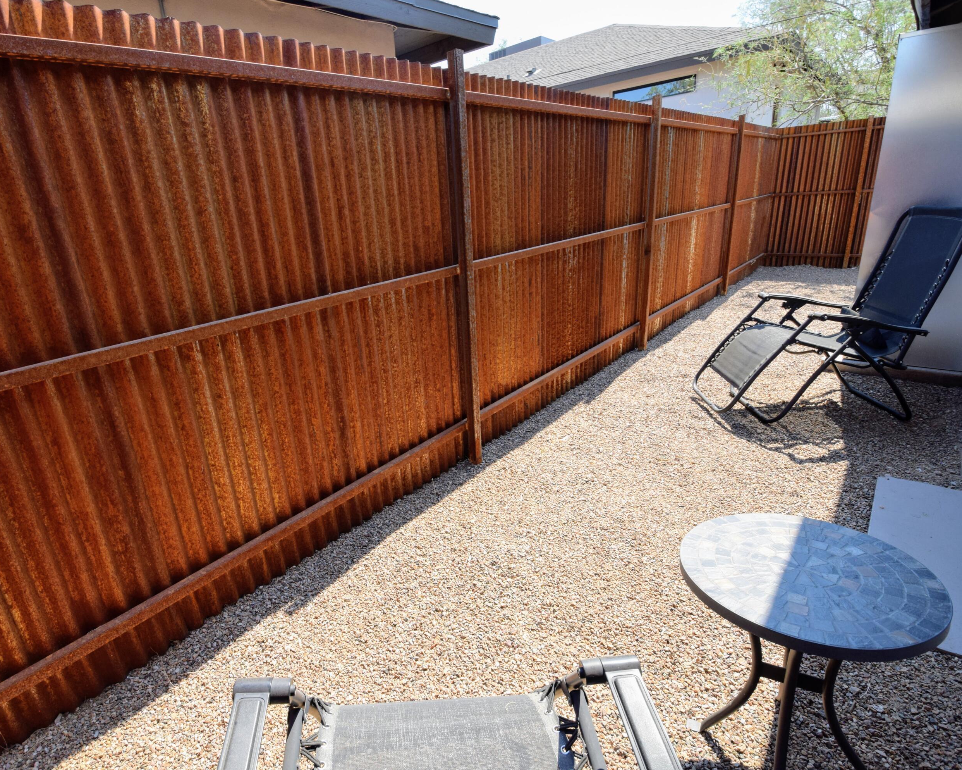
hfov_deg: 88.8
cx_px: 397
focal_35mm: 17
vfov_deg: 77.0
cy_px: 386
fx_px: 484
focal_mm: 10
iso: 400
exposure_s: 1/320
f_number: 9
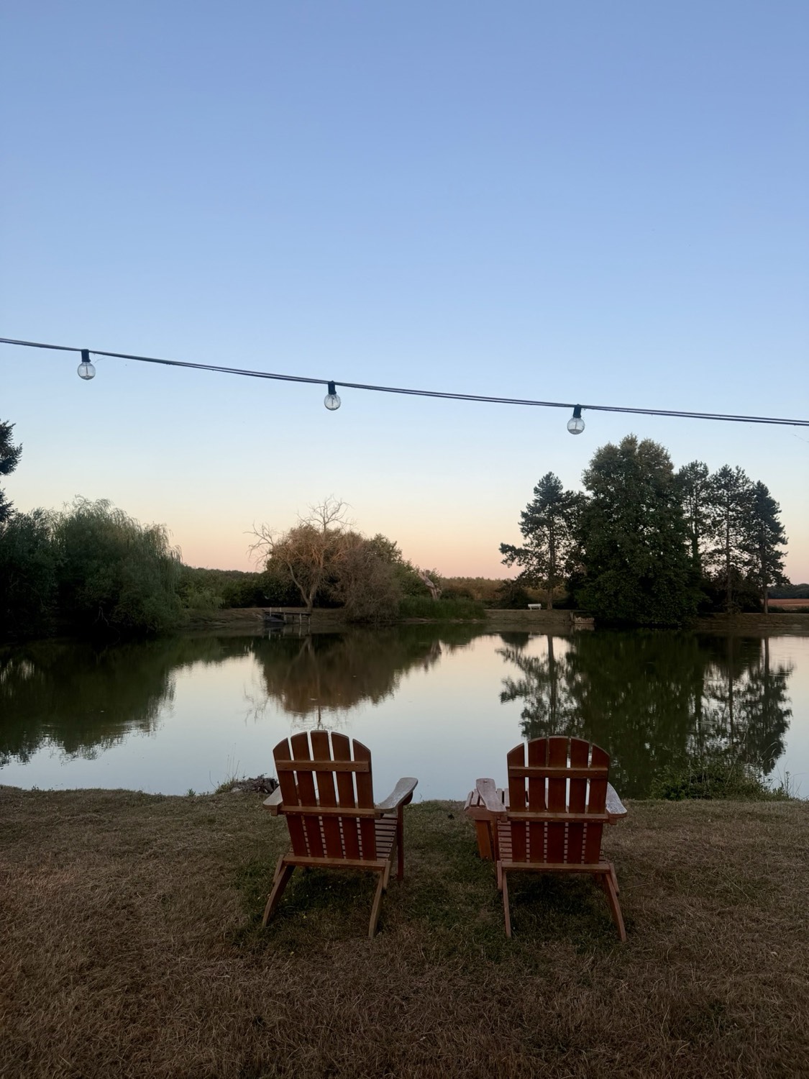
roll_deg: -0.6
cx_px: 404
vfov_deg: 71.6
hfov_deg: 56.8
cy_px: 540
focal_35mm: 24
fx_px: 748
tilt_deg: +5.7
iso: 80
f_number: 1.78
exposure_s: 1/708
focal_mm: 6.76
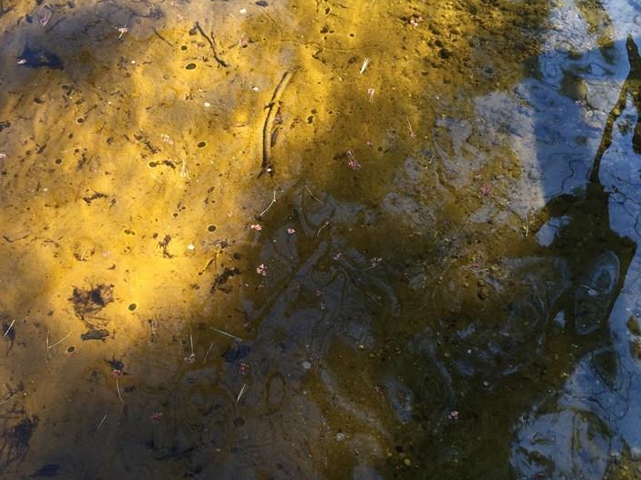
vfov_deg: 34.1
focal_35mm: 42
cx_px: 255
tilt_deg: -58.3
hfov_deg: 44.6
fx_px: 778
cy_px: 316
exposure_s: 1/149
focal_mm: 4.15
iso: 32
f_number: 2.2
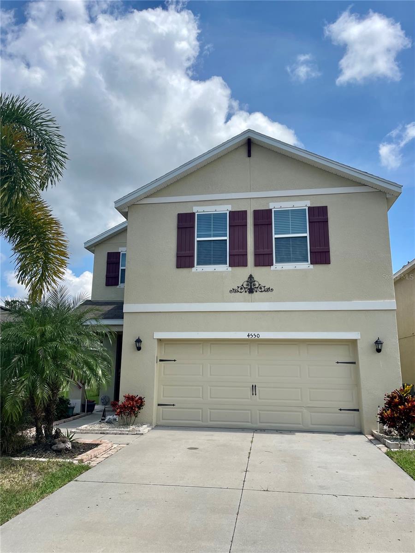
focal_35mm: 26
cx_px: 208
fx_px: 416
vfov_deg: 67.3
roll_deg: +0.3
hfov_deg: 53.1
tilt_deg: +11.0
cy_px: 276
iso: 32
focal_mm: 4.2
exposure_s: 1/5291
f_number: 1.6
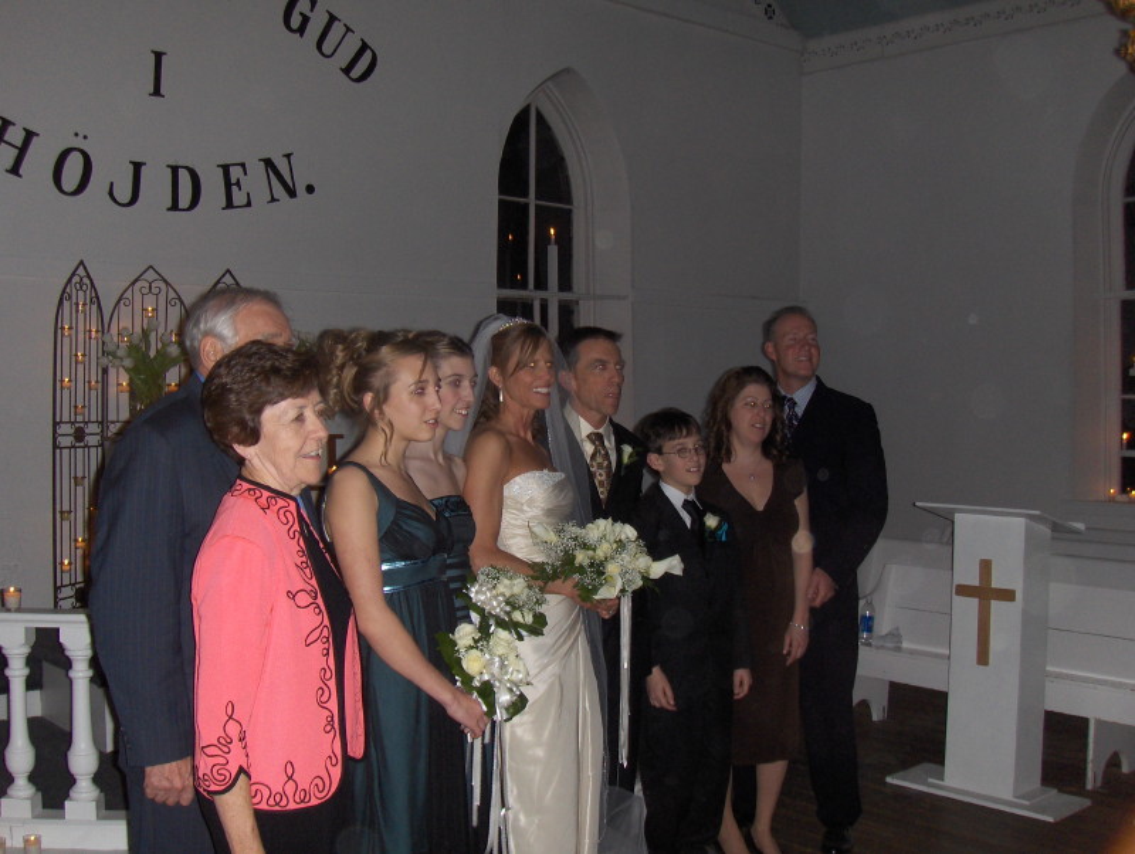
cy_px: 427
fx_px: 1346
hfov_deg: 45.7
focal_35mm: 41
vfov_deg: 35.2
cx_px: 568
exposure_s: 1/60
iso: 100
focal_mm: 6.5
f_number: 3.5
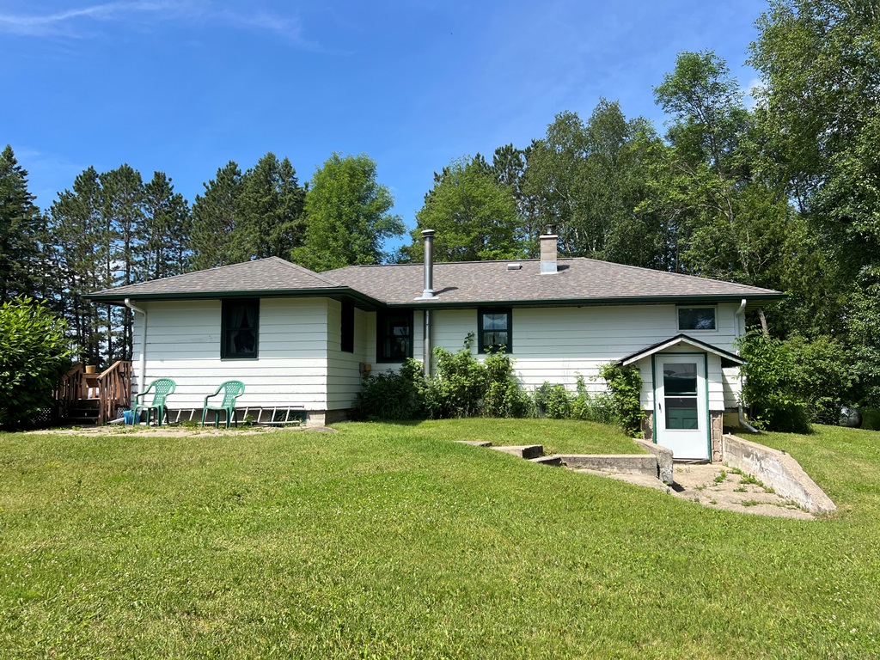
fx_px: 661
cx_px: 440
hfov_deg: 67.3
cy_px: 330
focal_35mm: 26
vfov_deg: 53.1
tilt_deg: +5.9
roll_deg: +1.0
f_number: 1.5
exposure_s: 1/2994
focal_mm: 5.7
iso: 50
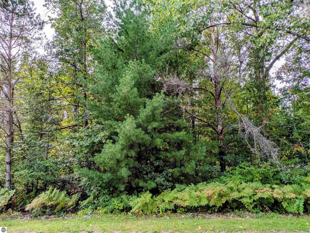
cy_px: 116
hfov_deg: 69.4
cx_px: 155
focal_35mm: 25
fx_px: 224
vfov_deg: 54.9
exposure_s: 1/1147
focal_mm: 5.43
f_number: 1.89
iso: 44
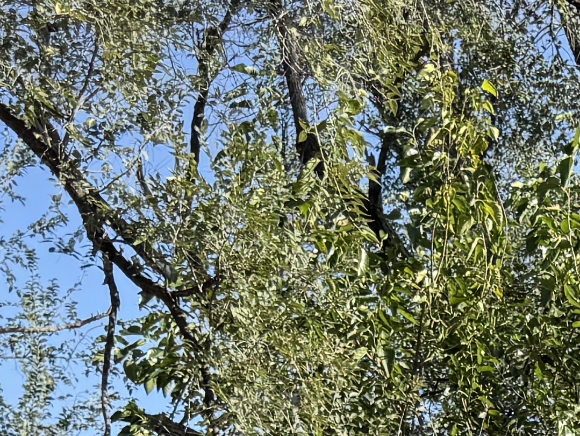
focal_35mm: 127
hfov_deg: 14.6
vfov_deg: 10.4
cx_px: 837
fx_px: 2129
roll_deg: -4.8
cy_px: 973
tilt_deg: -2.5
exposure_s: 1/1869
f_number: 1.78
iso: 80
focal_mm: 6.76
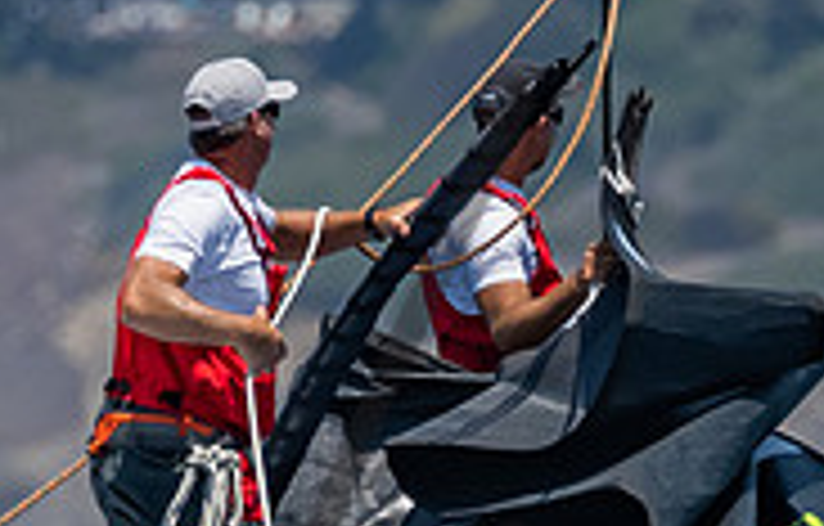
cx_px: 674
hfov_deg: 0.7
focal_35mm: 3208
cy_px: 128
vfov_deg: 0.4
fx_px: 72509
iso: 320
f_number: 5.6
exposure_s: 1/1600
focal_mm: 400
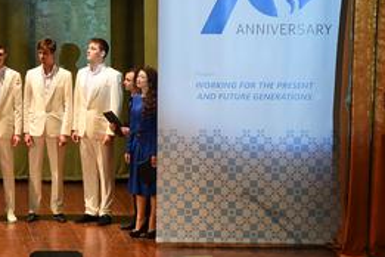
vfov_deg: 7.2
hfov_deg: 10.5
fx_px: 2032
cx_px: -142
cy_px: -16
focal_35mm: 190
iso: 720
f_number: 4
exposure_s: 1/100
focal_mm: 62
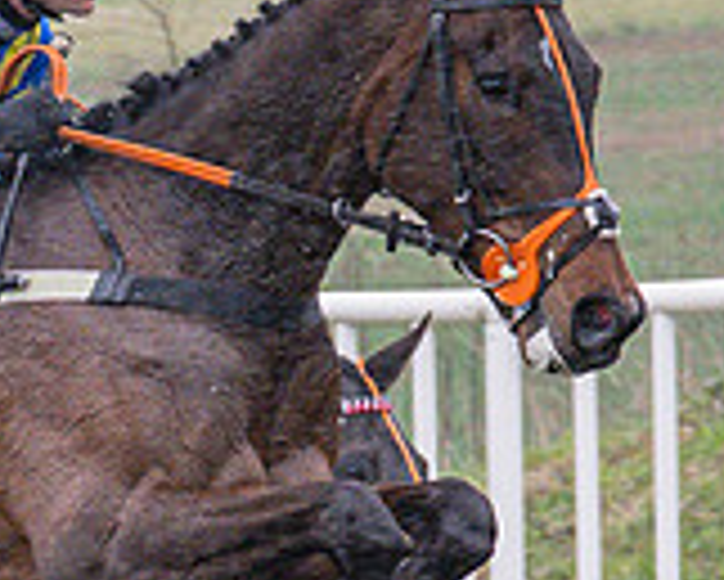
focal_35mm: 609
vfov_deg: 2.5
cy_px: 310
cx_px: 334
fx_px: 13057
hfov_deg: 3.2
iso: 1600
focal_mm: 70
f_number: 4
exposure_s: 1/1000
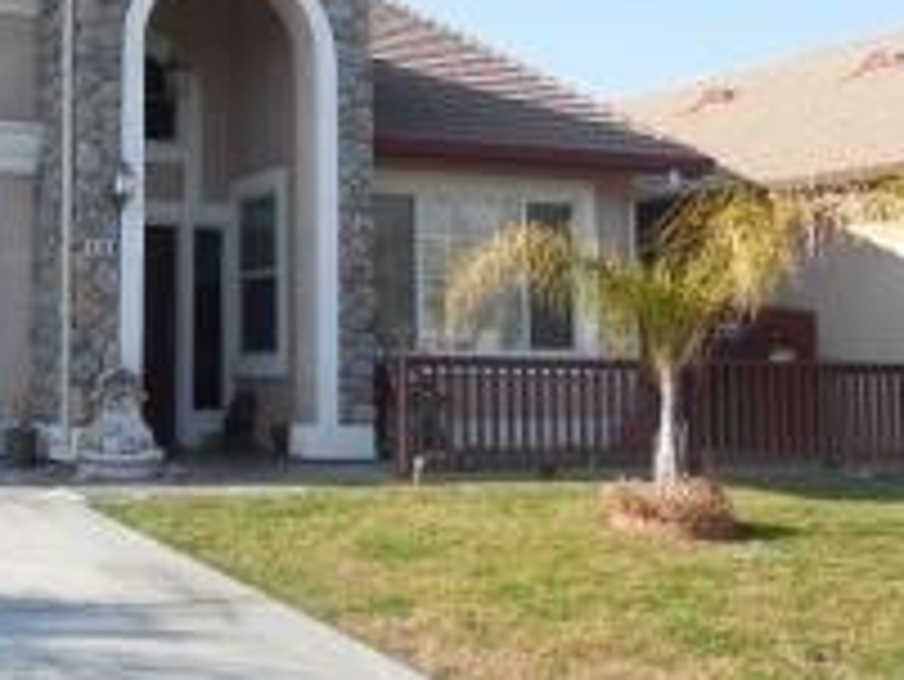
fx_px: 1516
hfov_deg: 31.9
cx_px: 121
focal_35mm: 58
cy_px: 185
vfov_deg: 25.0
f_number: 3.5
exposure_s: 1/500
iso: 125
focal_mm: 4.6
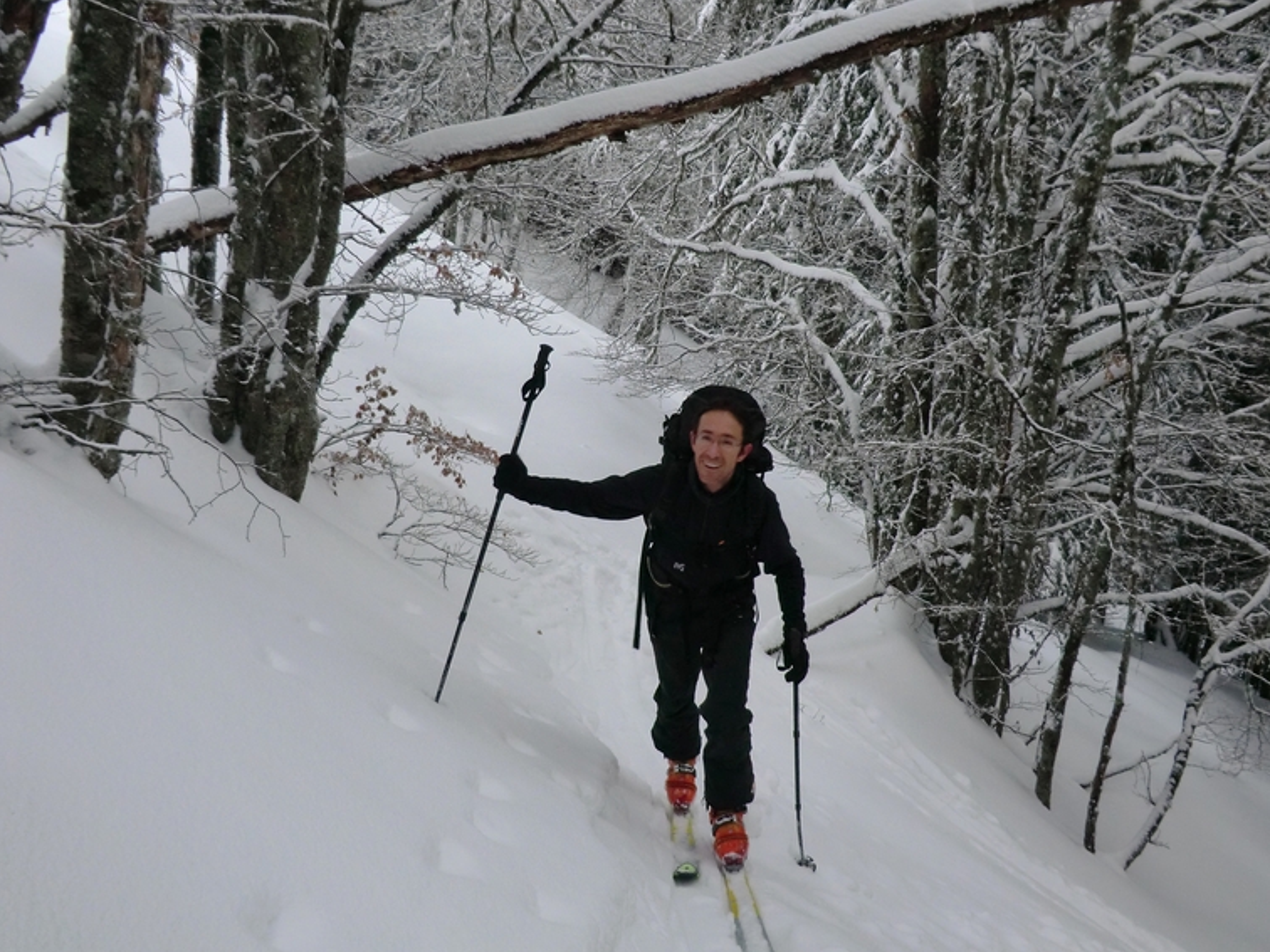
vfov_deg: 39.7
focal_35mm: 36
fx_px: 1321
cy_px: 467
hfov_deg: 51.3
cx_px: 662
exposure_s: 1/60
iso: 200
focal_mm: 6.1
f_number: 3.6
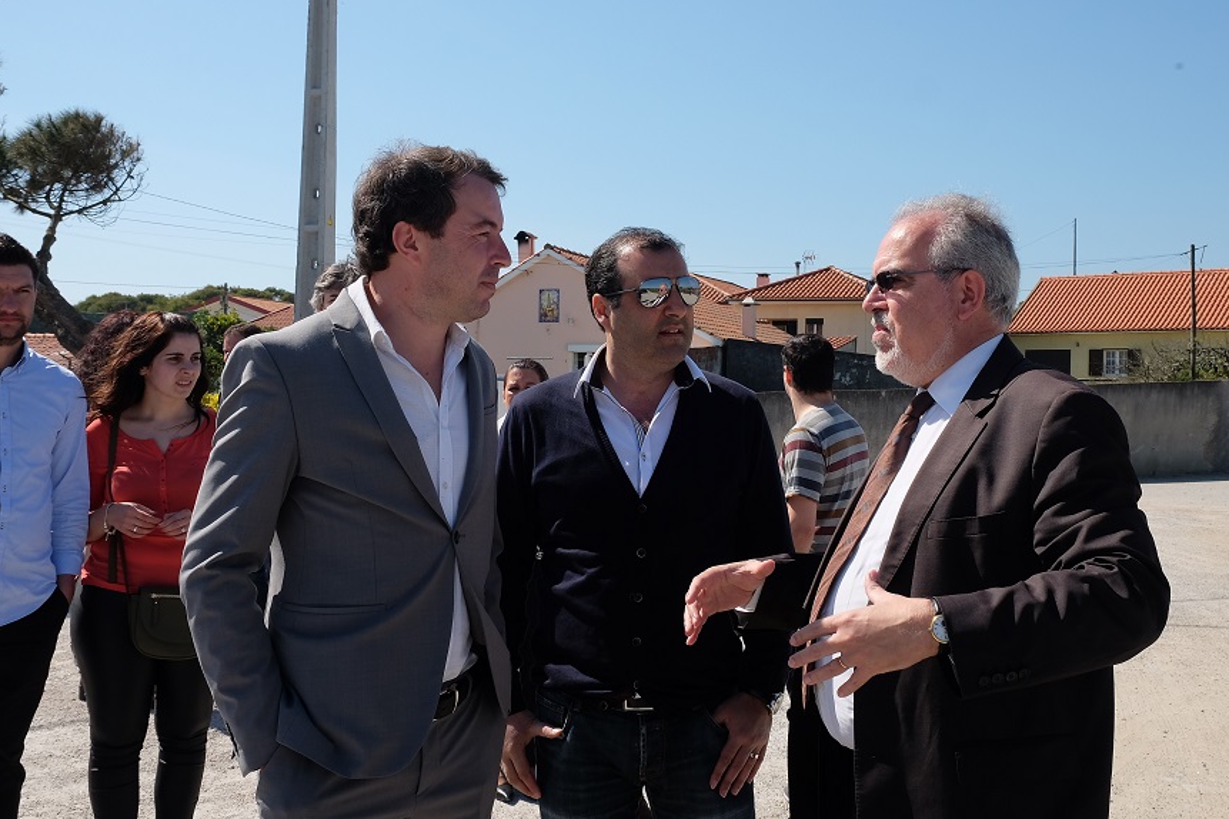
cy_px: 392
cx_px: 652
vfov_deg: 36.9
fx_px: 1229
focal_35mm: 36
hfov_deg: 53.1
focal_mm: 20.5
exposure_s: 1/500
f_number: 10
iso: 400
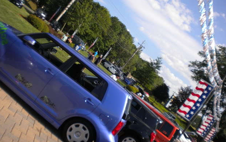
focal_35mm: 38
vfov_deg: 33.6
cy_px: 72
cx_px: 114
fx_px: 234
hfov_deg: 51.5
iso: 80
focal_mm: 6.3
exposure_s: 1/552
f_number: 4.6
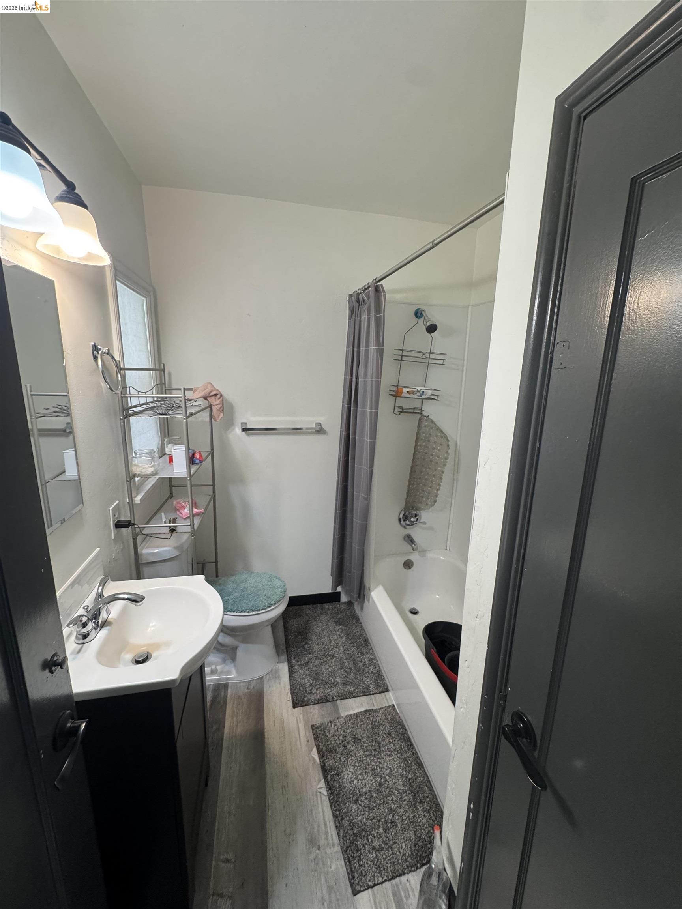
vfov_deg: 102.1
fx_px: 368
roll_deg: -1.0
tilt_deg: -13.2
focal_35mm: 14
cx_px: 341
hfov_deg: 85.7
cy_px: 454
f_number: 2.2
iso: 320
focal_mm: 2.22
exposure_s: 1/120
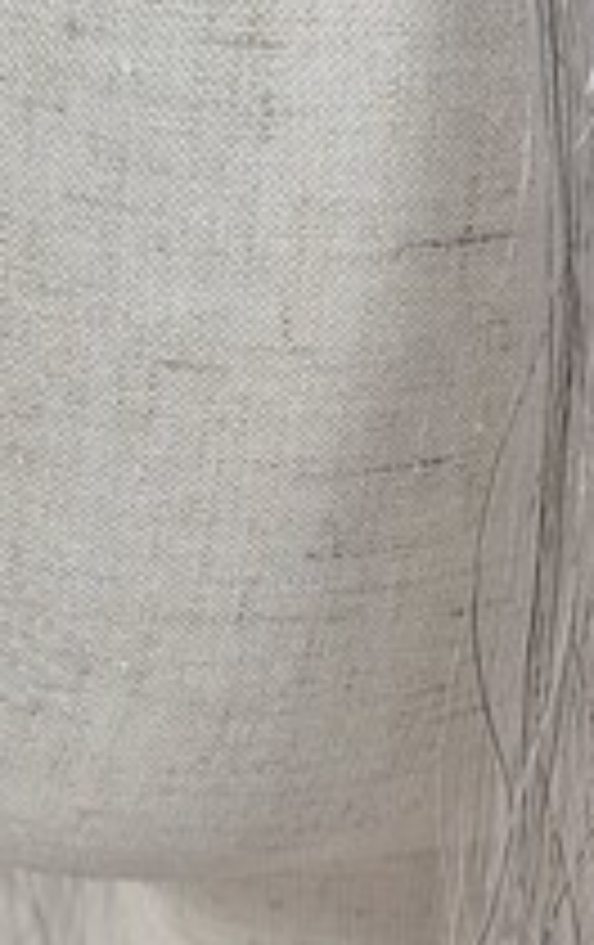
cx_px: 400
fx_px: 3586
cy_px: 486
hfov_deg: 9.5
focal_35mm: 139
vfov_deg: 15.0
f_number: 1.8
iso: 80
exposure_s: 1/180
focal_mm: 5.4
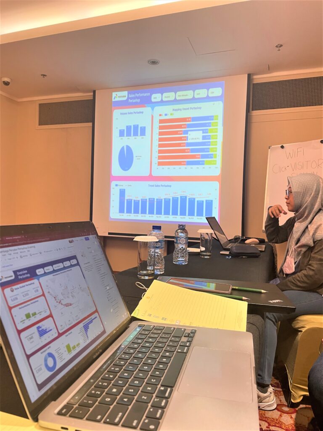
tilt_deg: -0.1
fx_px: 323
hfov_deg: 53.1
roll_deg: -1.4
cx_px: 162
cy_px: 216
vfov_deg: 67.3
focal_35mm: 26
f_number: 1.6
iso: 80
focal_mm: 4.2
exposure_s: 1/50
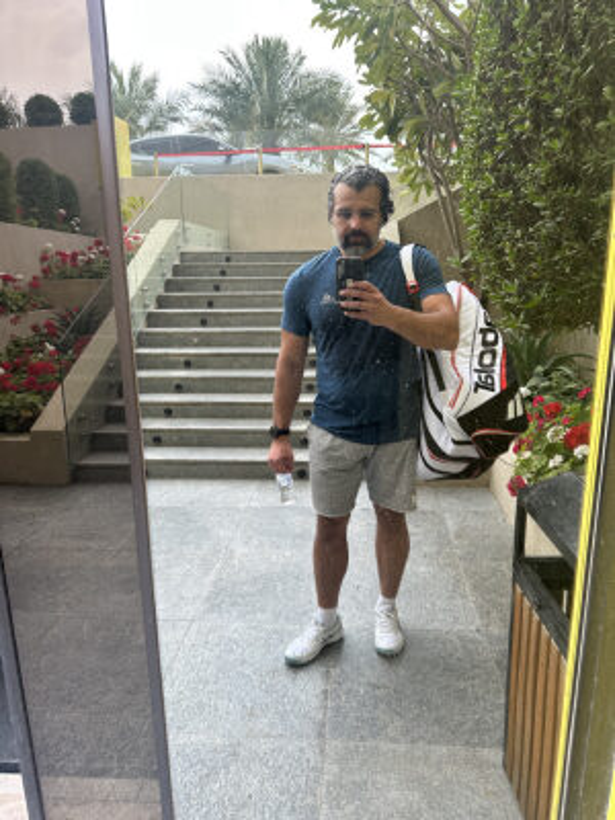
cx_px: 308
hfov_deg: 56.8
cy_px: 410
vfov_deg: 71.6
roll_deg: +2.4
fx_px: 569
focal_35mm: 24
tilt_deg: -13.5
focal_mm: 6.86
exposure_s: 1/257
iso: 80
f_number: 1.78
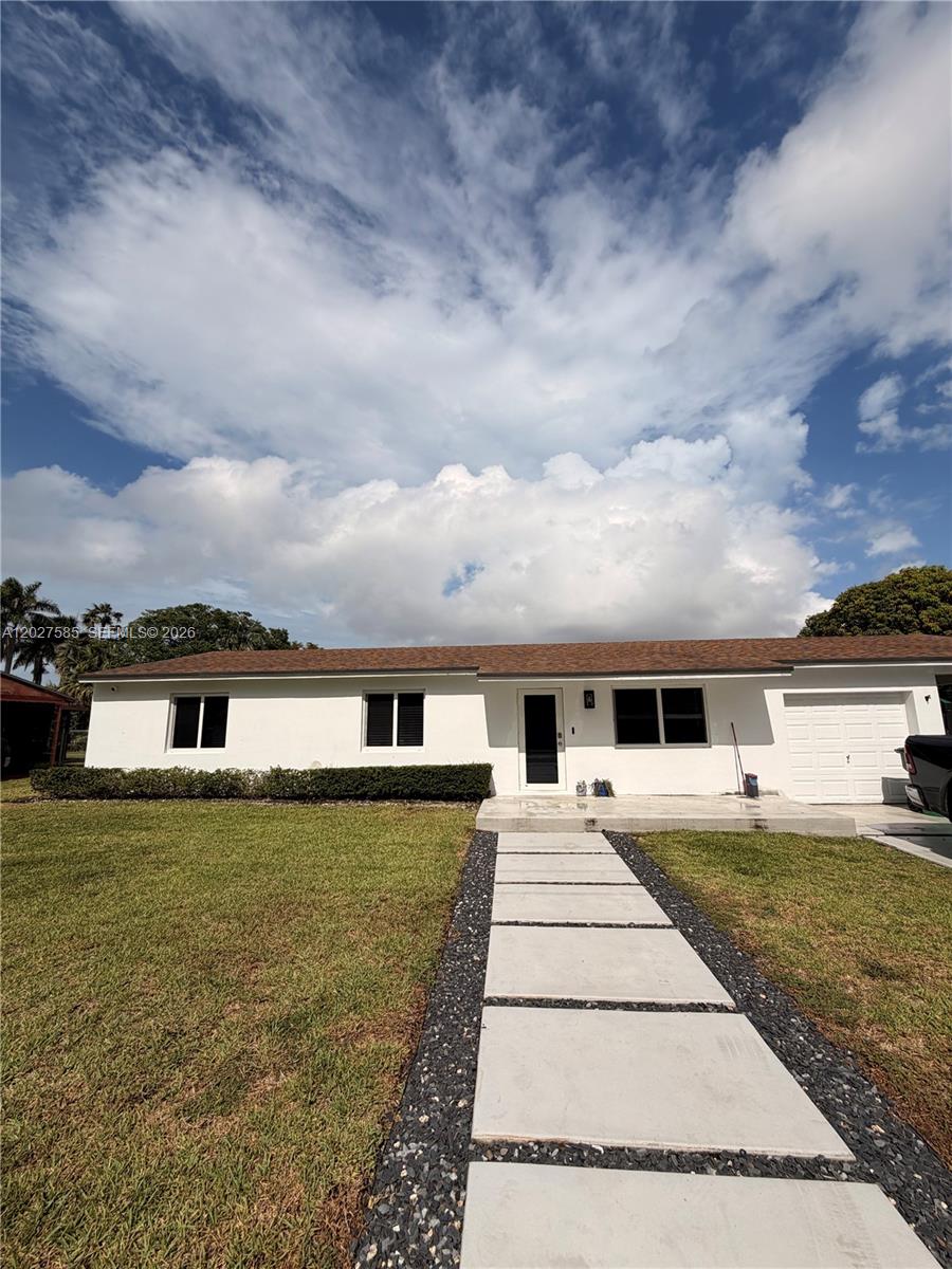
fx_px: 513
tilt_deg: +9.4
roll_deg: +0.2
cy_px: 634
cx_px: 476
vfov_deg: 102.1
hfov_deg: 85.7
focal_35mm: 14
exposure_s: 1/2611
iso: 20
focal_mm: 2.22
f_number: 2.2
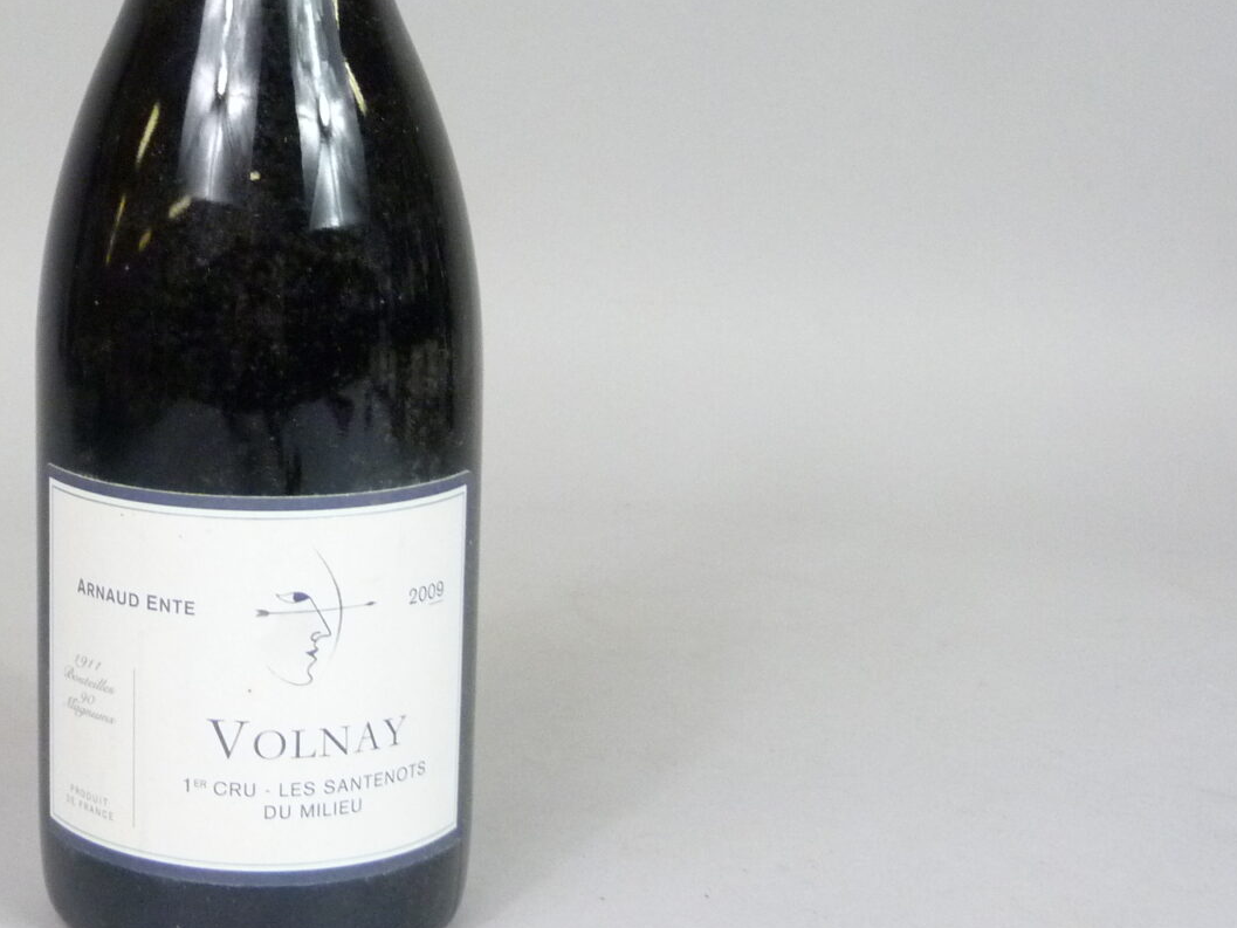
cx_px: 205
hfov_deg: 30.3
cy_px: 231
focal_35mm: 62
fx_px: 2216
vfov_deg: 23.4
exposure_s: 1/60
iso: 400
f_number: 3
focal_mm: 5.7
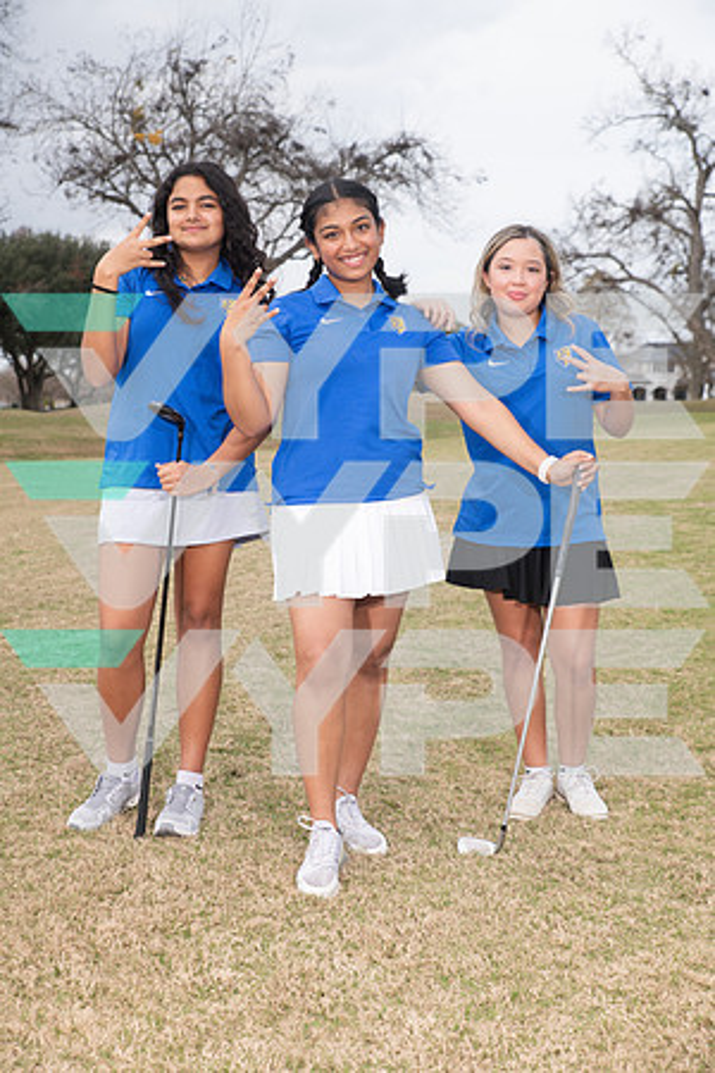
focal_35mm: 55
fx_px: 1638
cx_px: 358
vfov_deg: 36.2
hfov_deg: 24.6
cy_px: 536
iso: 100
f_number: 6.3
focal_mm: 55
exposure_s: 1/320
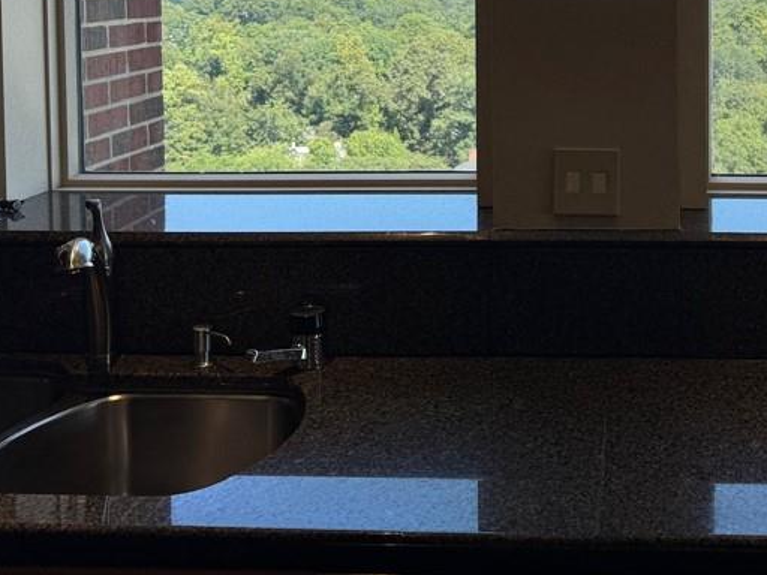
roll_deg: +0.7
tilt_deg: -2.6
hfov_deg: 38.5
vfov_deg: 28.7
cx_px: 589
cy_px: 25
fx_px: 1064
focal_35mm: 48
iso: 80
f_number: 1.78
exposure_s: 1/2041
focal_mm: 6.76
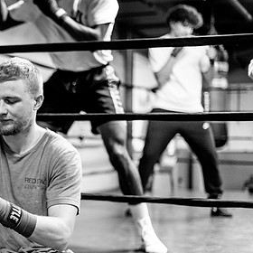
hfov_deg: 19.3
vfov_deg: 19.7
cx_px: 10
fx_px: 728
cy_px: 159
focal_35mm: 88
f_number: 1.8
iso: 1600
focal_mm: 50
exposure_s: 1/500
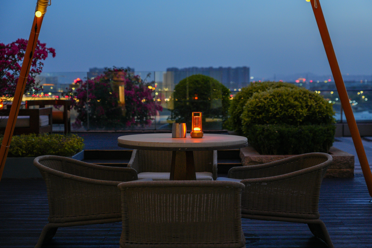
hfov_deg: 31.0
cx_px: 186
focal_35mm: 65
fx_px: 672
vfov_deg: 20.9
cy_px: 124
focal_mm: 65
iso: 2000
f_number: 4
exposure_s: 1/40
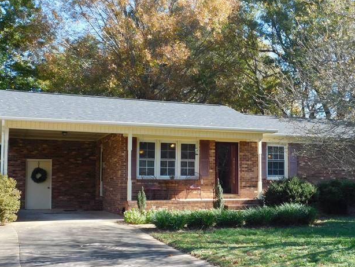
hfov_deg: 37.4
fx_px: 513
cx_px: 256
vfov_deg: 29.1
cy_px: 152
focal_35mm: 50
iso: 125
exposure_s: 1/320
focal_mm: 5.3
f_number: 3.2
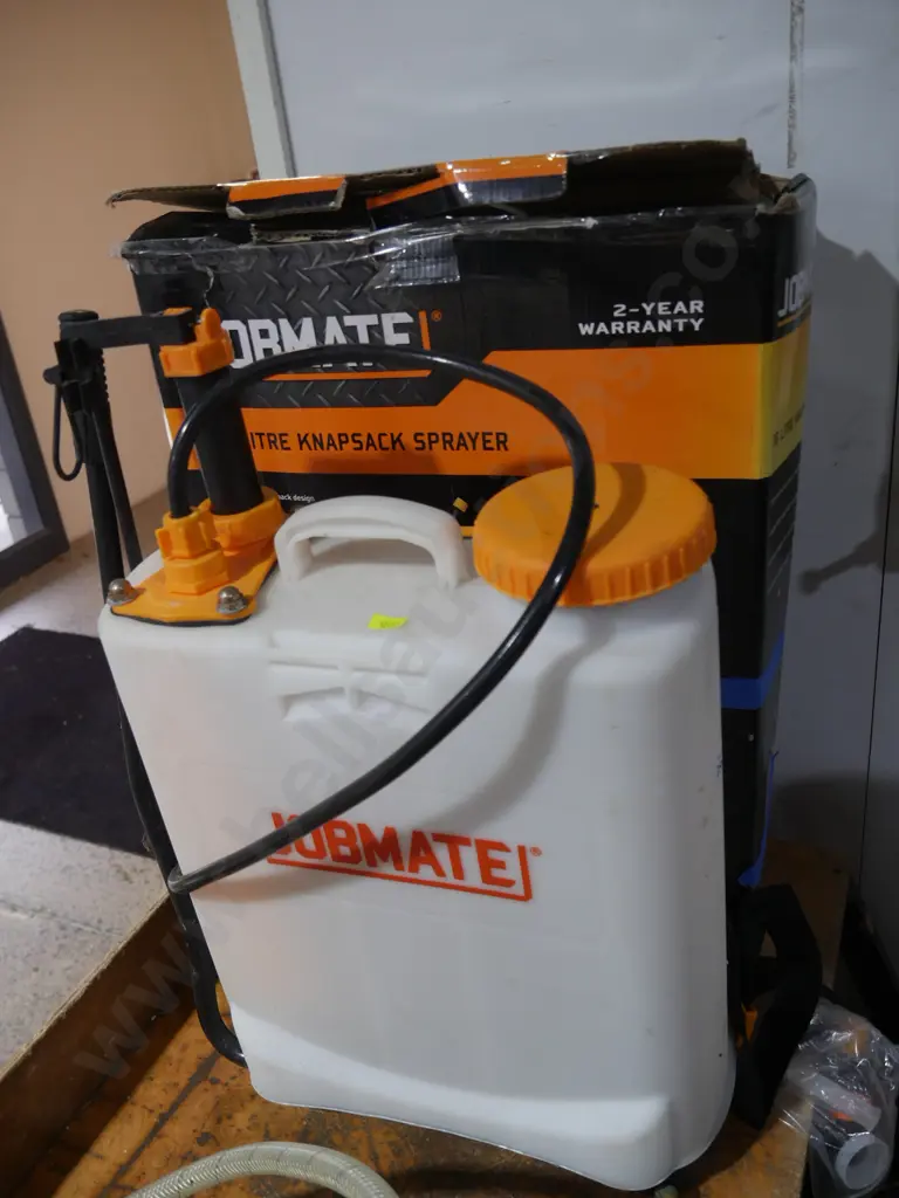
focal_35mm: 30
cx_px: 450
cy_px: 599
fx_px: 1039
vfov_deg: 60.0
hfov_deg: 46.8
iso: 500
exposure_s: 1/60
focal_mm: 15
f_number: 3.6
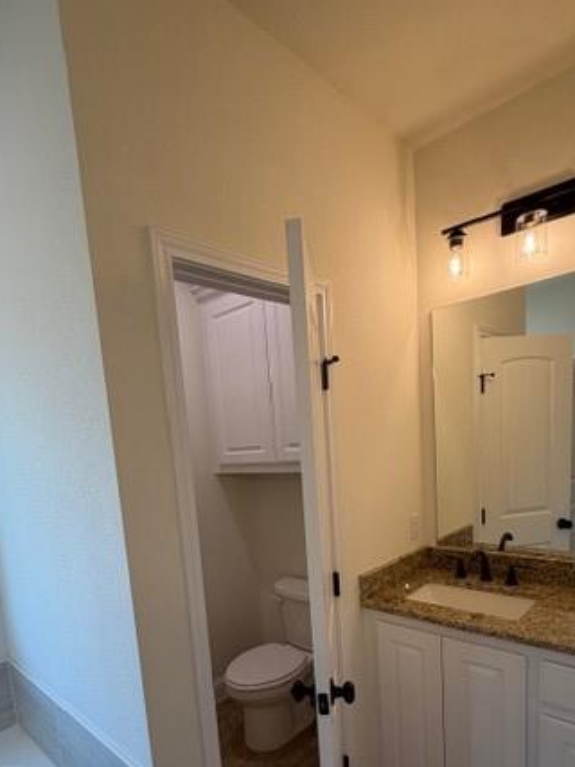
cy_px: 512
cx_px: 246
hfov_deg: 63.1
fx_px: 465
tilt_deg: -6.8
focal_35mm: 21
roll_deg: +5.4
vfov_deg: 76.5
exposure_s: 1/120
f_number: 2.2
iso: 64
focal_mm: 2.22
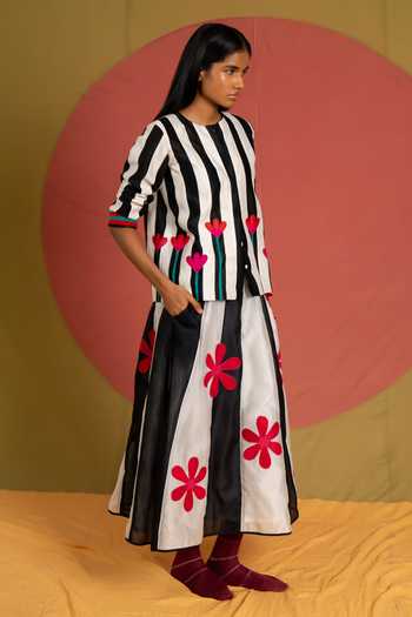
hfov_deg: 32.6
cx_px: 206
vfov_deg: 47.4
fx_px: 704
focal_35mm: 41
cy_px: 308
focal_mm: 41
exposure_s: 1/200
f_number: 2.8
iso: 1000
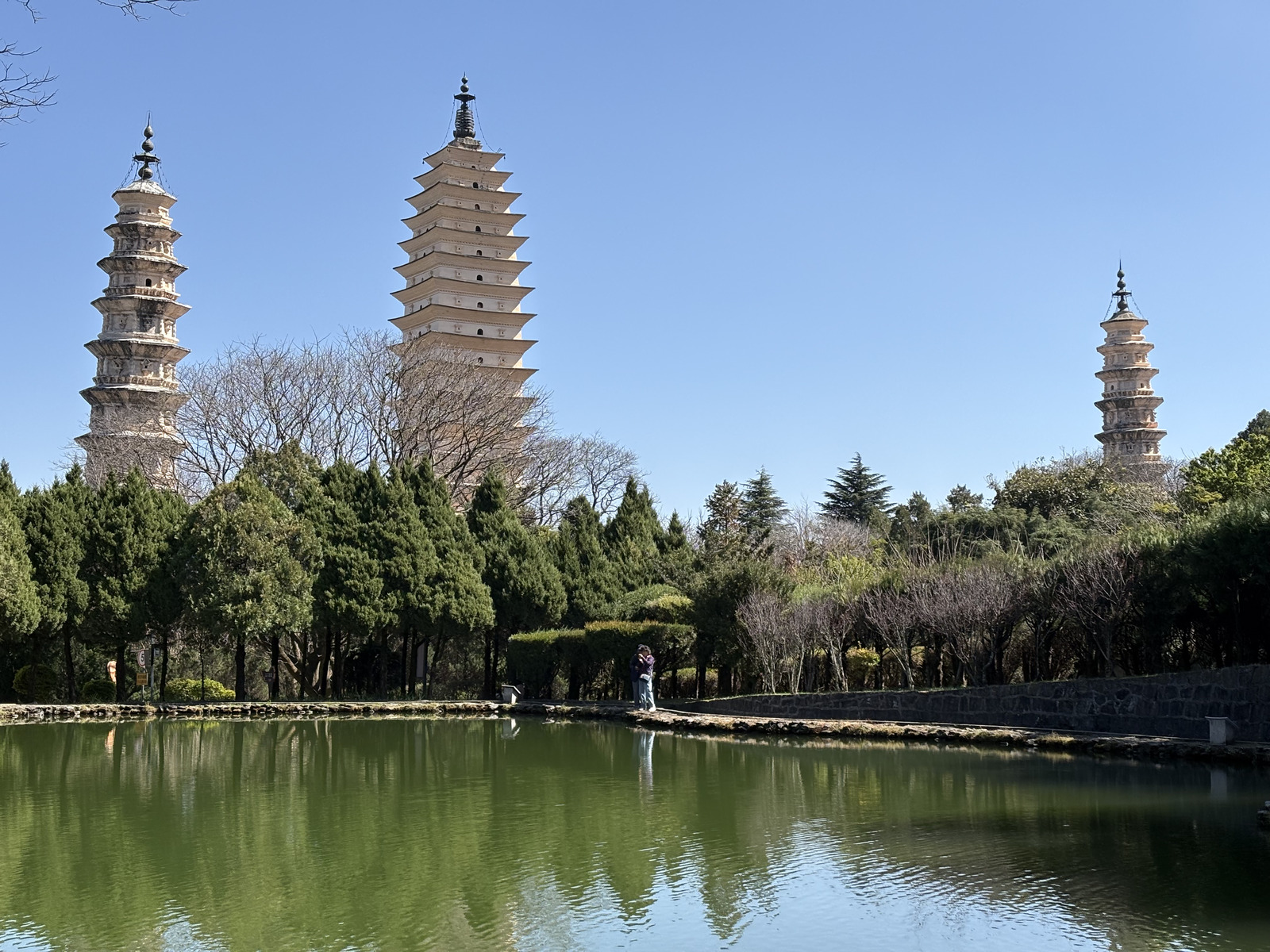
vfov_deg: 28.0
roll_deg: -0.2
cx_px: 635
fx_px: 1908
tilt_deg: +5.5
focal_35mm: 52
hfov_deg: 36.8
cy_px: 476
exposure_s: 1/2451
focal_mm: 5.96
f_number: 1.6
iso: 32
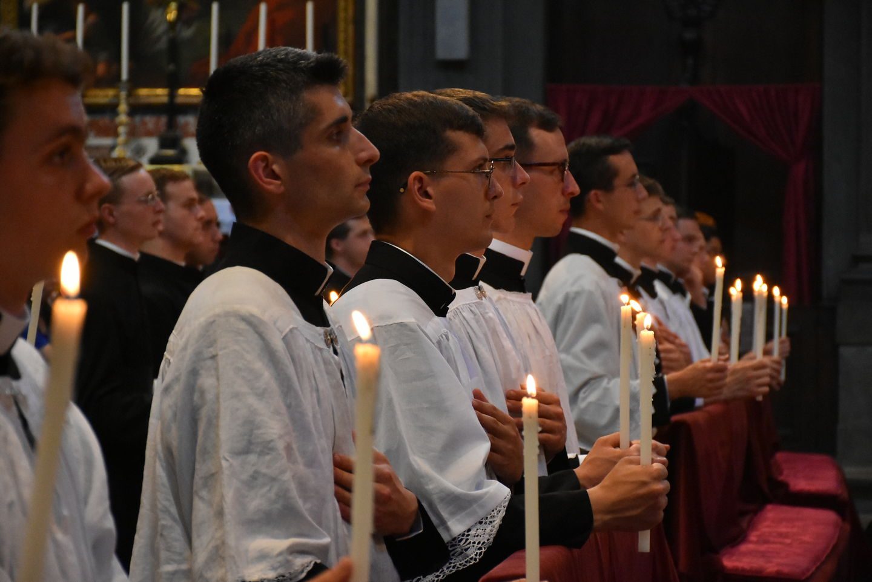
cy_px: 291
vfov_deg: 11.4
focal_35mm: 120
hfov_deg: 17.1
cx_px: 436
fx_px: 2907
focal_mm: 80
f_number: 5.3
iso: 4000
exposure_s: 1/125
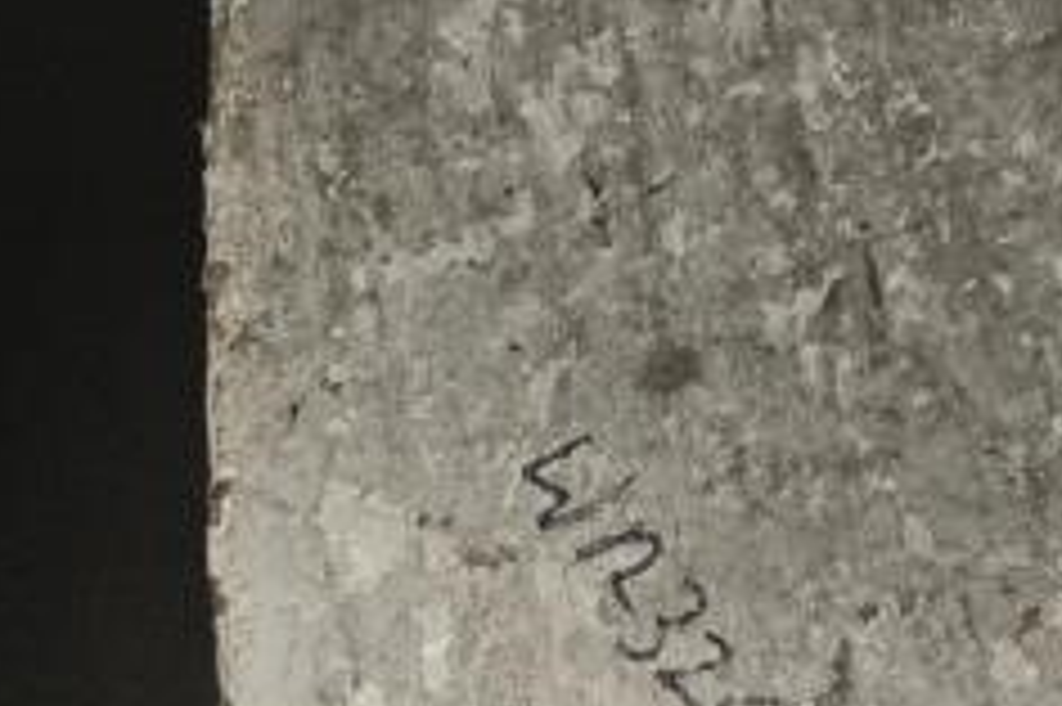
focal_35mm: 130
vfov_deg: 8.9
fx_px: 3832
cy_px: -1268
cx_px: 1872
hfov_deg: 14.1
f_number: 1.8
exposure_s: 1/120
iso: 250
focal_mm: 5.4
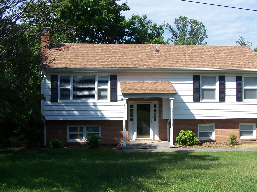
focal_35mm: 45
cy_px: 100
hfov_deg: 42.0
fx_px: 334
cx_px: 145
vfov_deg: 32.2
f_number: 4
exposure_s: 1/640
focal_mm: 6.3
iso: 80
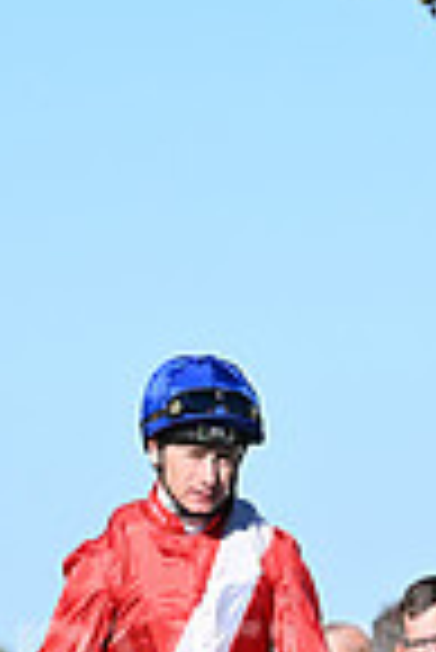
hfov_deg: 2.2
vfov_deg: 3.3
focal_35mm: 620
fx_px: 11236
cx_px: 328
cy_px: 904
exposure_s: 1/2000
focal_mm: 200
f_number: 5.6
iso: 400
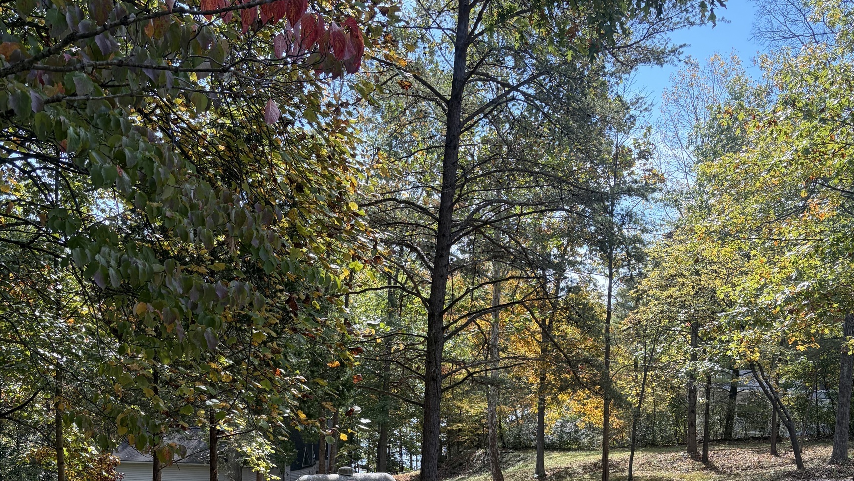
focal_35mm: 38
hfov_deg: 52.8
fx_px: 861
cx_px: 427
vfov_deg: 29.6
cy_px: 450
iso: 64
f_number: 1.6
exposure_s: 1/629
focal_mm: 5.96
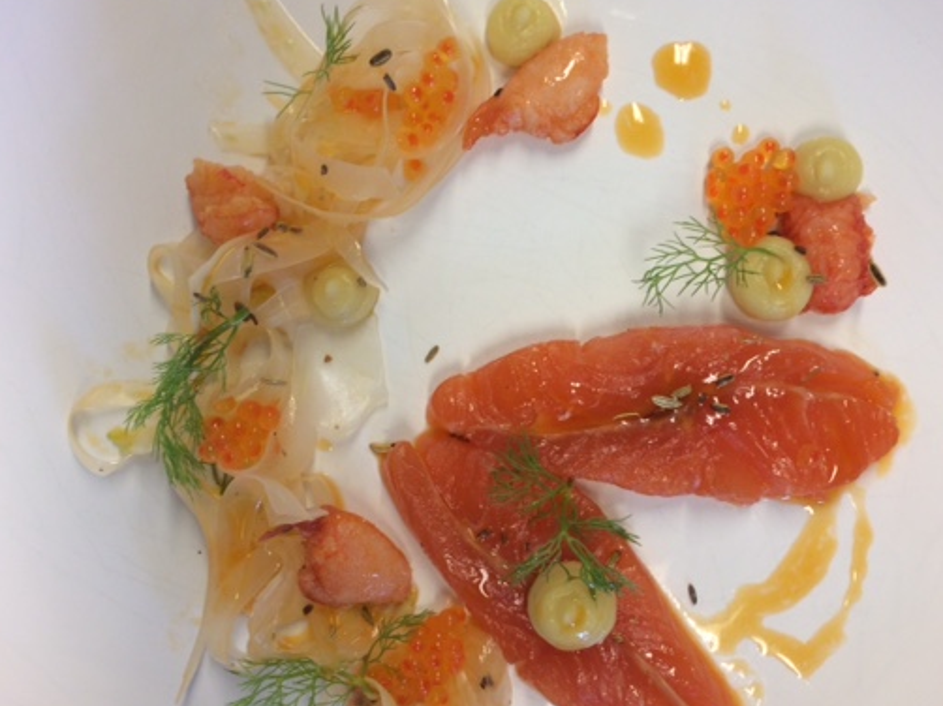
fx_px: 1007
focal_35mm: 37
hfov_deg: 50.1
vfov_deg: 38.6
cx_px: 524
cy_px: 392
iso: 50
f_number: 2.2
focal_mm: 4.15
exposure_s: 1/50
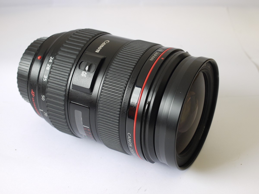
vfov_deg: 24.4
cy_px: 97
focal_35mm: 60
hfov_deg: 32.2
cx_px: 130
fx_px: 449
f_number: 8
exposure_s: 1/25
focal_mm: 30
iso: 400
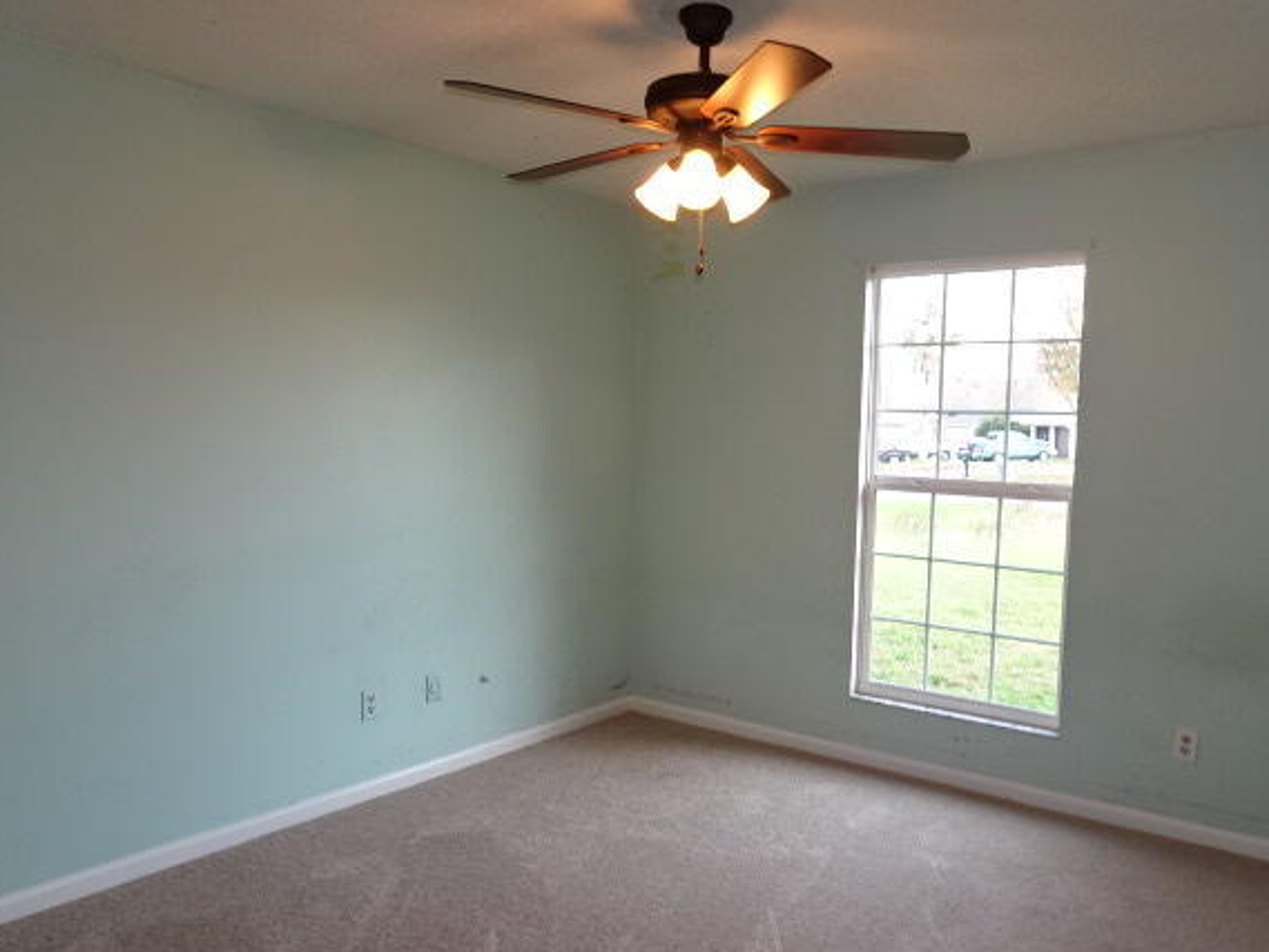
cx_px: 698
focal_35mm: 27
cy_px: 511
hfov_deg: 65.2
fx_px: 990
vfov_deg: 51.3
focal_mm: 4.1
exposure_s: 1/30
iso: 100
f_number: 3.5
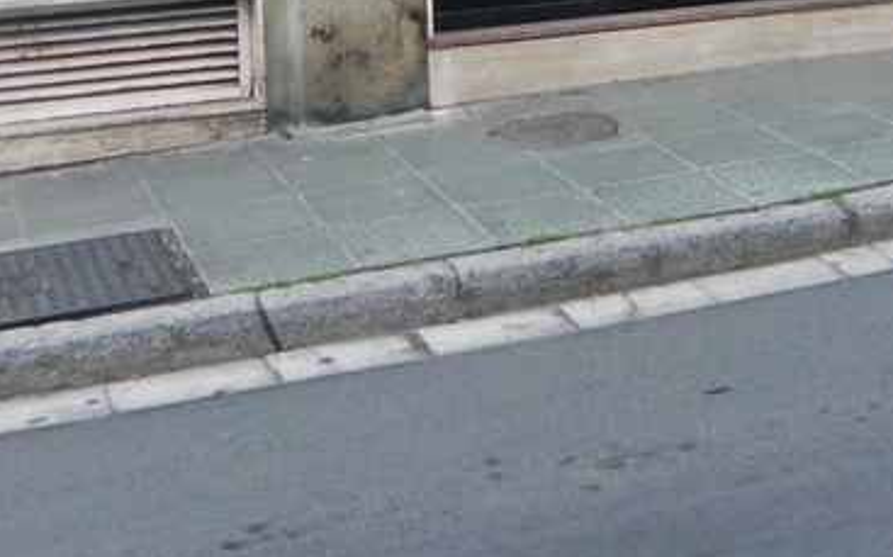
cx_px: 618
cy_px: -248
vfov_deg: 15.7
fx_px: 1873
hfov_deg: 26.6
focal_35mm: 77
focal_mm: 4.6
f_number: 2.8
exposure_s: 1/30
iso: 332
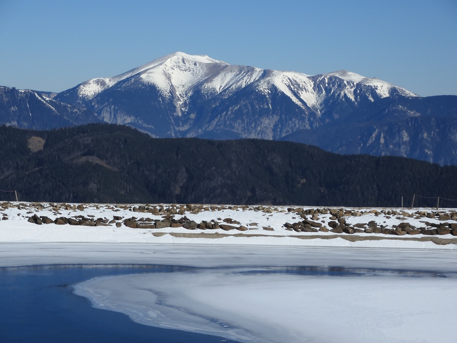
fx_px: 1584
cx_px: 228
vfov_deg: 12.3
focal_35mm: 120
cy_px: 172
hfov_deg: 16.4
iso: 100
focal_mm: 21.4
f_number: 5
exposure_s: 1/1250
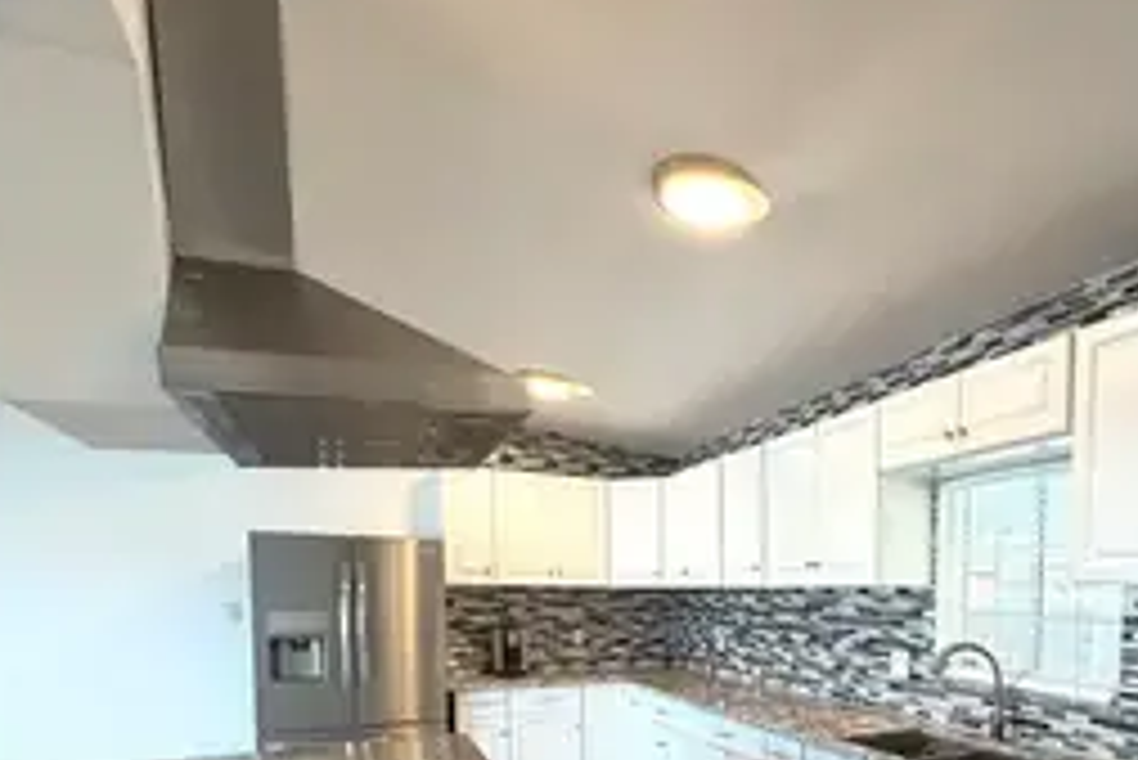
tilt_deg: -4.2
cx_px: 796
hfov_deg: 72.8
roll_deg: -0.5
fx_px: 727
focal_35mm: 23
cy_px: 643
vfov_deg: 50.6
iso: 320
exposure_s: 1/120
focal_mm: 2.22
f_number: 2.2
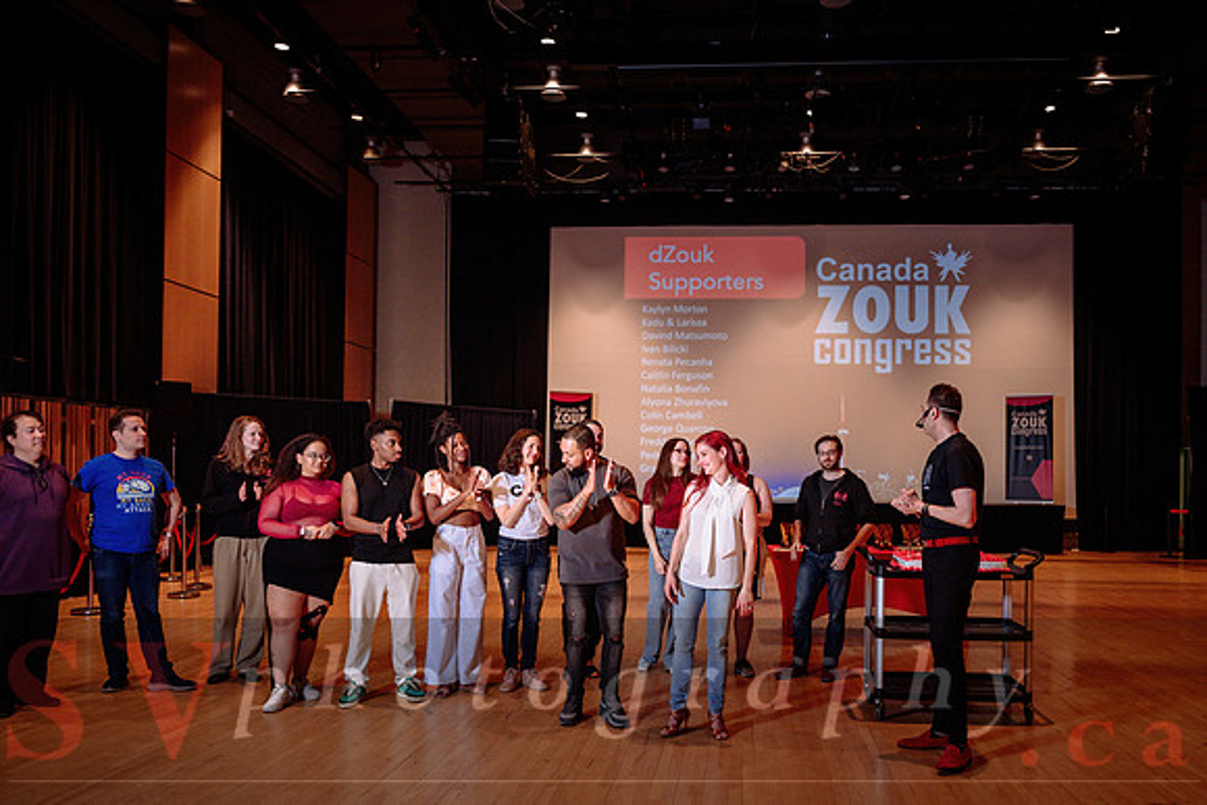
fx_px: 942
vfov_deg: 46.1
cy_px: 460
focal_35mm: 28
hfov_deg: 64.9
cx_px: 697
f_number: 3.2
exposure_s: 1/160
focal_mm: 24
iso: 1600
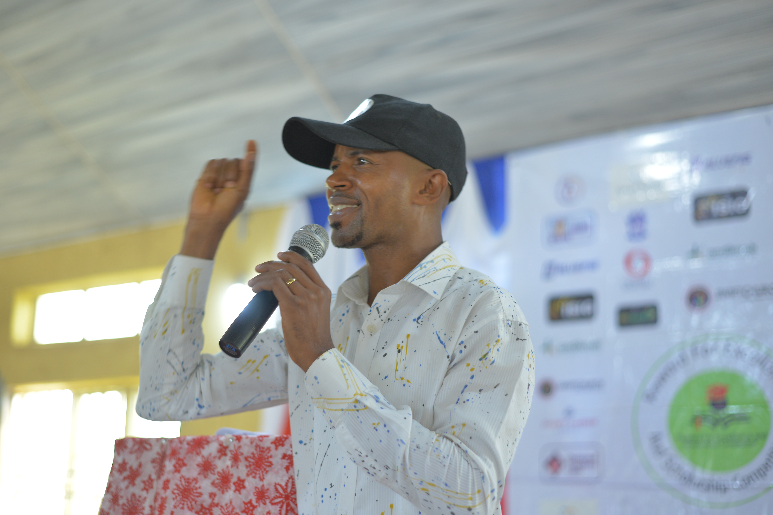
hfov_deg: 38.2
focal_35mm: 52
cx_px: 385
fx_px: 1116
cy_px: 267
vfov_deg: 26.0
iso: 640
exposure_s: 1/100
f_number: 2.2
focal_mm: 50
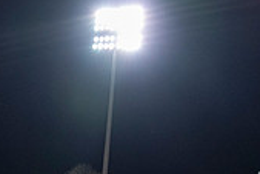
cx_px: 6
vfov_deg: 12.5
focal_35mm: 103
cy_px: 279
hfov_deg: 19.3
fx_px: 745
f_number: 3.2
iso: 1250
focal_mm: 30
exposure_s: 1/500
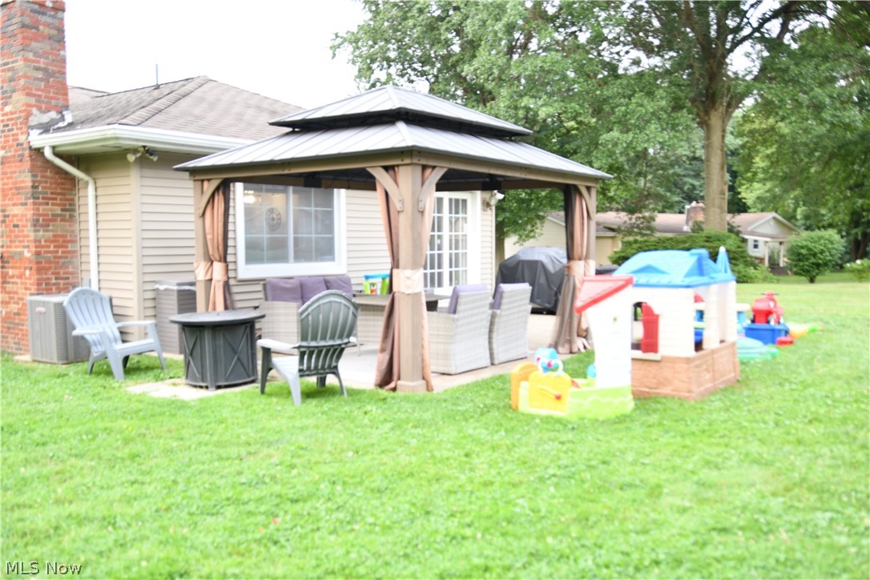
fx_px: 749
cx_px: 435
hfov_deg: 60.3
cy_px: 290
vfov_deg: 42.3
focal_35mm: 31
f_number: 3.5
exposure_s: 1/40
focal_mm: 21
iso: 250
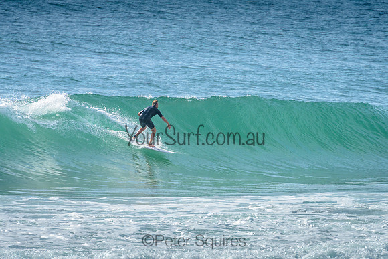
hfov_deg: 4.2
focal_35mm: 490
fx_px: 5287
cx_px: 190
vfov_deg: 2.8
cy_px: 121
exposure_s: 1/1600
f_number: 8
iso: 200
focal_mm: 400
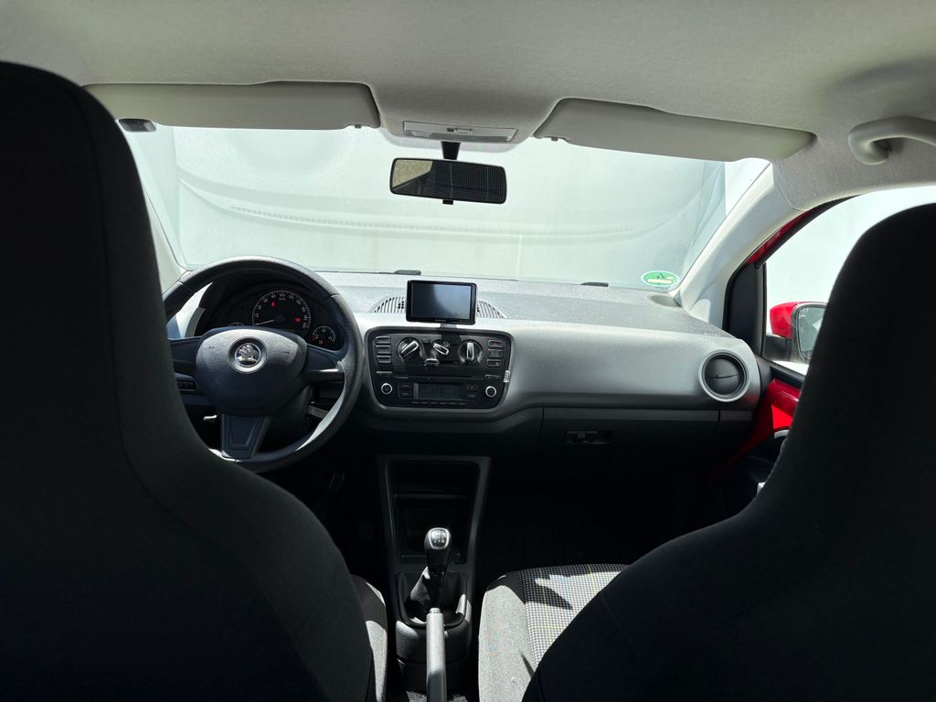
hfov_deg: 67.3
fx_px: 703
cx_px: 468
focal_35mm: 26
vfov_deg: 53.1
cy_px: 351
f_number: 1.6
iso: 50
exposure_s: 1/1081
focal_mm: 5.96
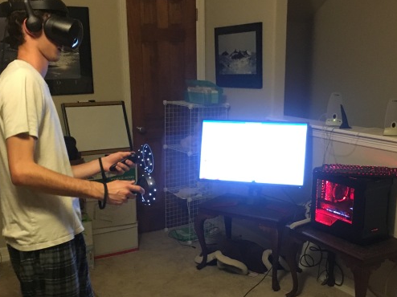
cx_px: 207
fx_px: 539
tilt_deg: -15.6
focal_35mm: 47
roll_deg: +0.5
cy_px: 199
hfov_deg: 40.4
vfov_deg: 30.6
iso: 250
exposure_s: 1/15
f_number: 2.2
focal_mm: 4.15
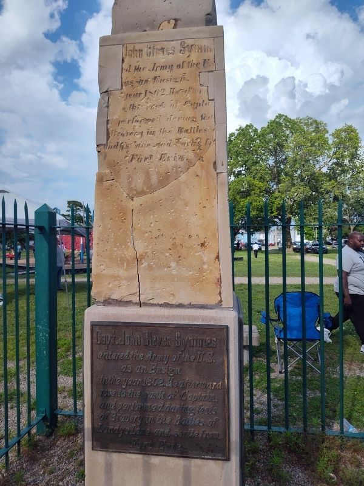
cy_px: 243
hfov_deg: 58.9
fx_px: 322
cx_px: 182
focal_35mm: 23
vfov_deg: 73.9
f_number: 1.8
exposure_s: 1/2683
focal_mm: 5.56
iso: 100
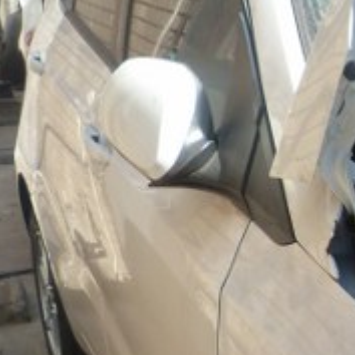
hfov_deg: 15.3
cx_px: 620
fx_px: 1160
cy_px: 343
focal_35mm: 100
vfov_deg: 17.1
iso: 125
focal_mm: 4.5
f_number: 4
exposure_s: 1/200
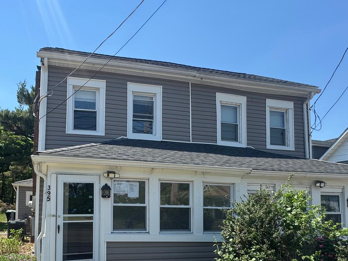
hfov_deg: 63.0
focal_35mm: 27
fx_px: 271
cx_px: 105
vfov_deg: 49.5
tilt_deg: +2.7
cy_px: 193
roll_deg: -0.9
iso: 50
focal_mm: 2.22
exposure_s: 1/910
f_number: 2.2
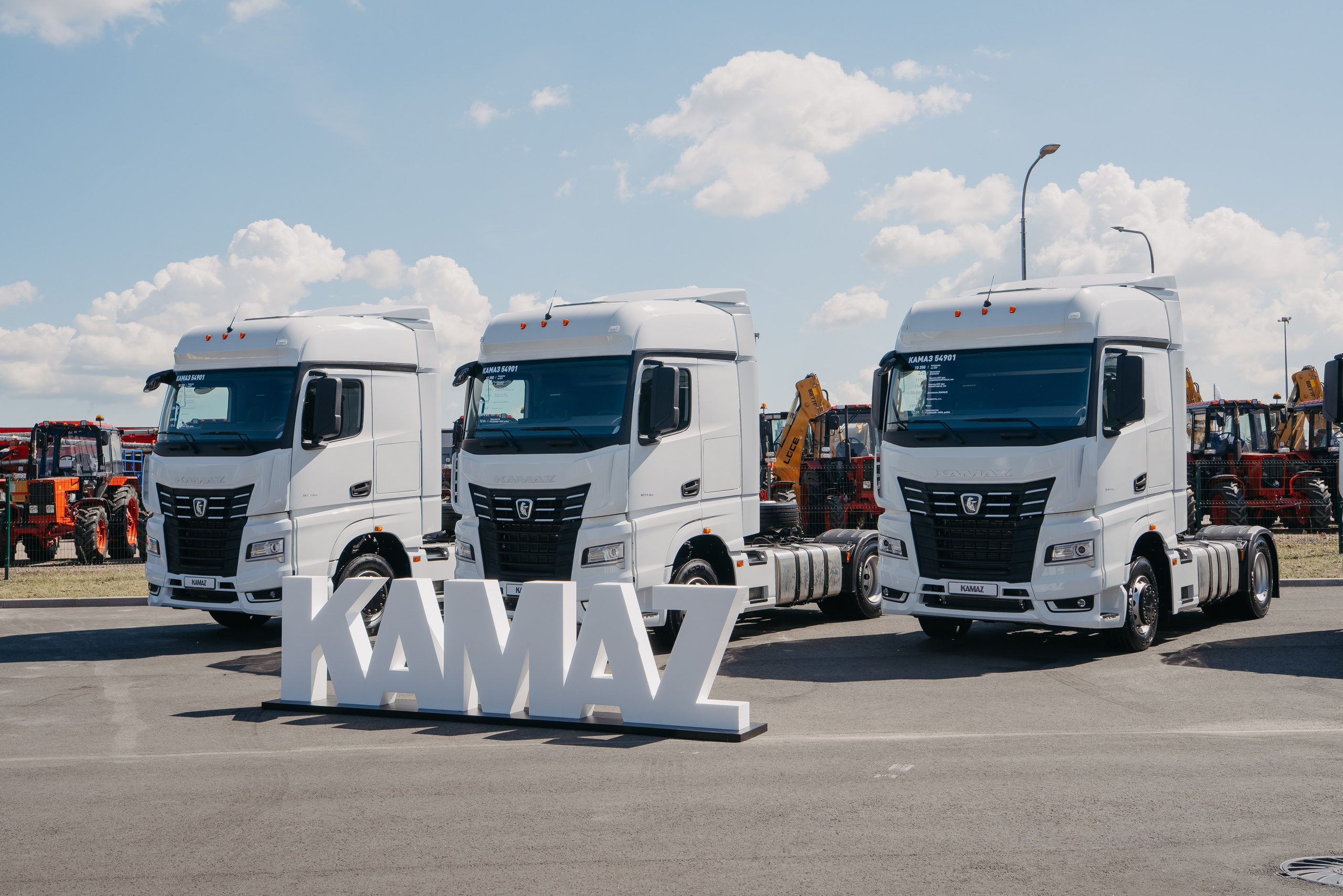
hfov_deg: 50.7
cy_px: 448
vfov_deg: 35.1
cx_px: 672
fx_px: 1418
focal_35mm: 38
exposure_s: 1/250
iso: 160
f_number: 10
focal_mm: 38
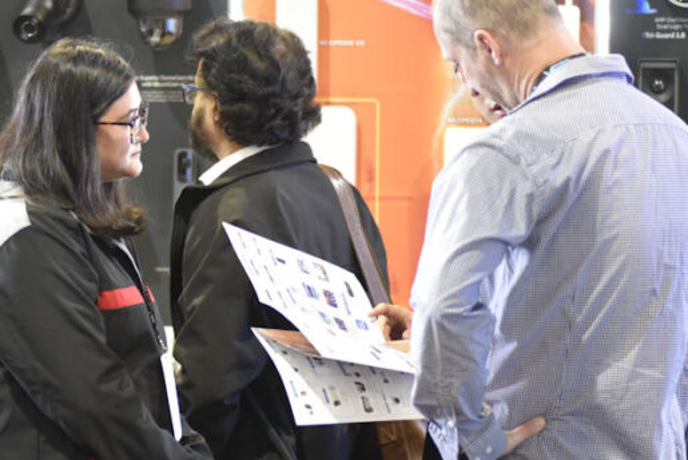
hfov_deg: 10.3
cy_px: 293
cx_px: 214
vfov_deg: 6.9
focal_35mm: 199
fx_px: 3805
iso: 4500
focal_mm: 100
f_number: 2.8
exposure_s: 1/125
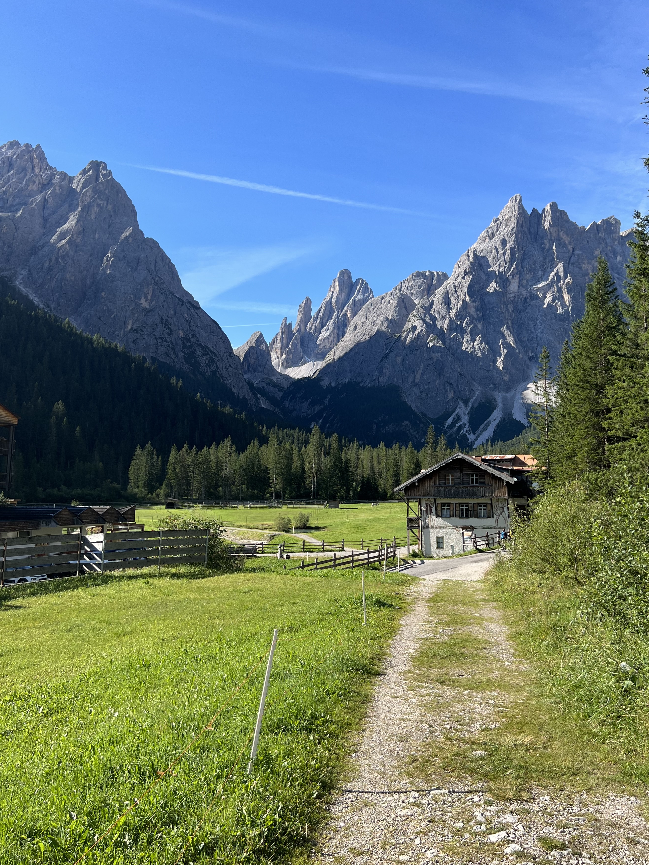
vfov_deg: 59.8
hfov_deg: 46.7
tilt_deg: +6.9
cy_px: 384
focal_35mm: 30
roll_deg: +1.0
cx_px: 373
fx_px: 750
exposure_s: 1/2165
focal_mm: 5.7
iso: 50
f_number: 1.5
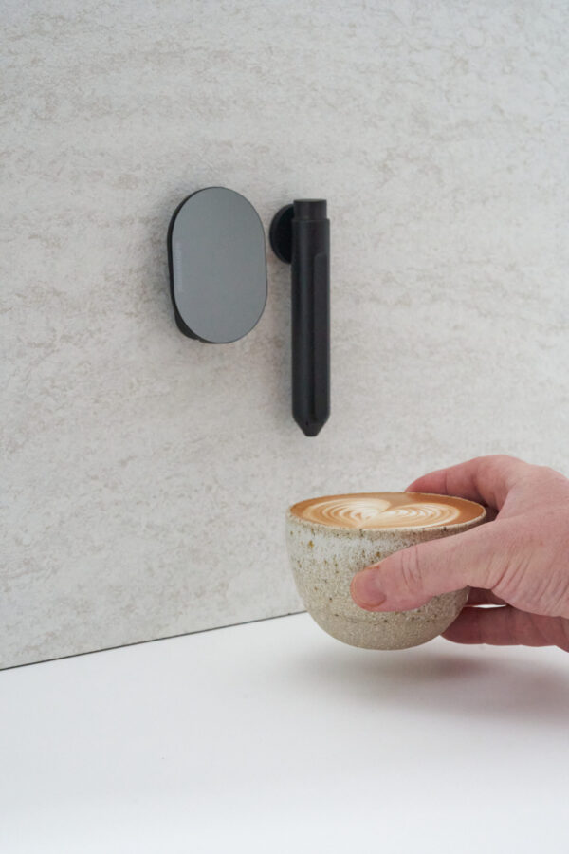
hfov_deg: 15.2
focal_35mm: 90
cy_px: 427
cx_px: 284
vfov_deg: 22.6
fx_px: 2134
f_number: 11
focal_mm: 90
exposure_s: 1/100
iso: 12800
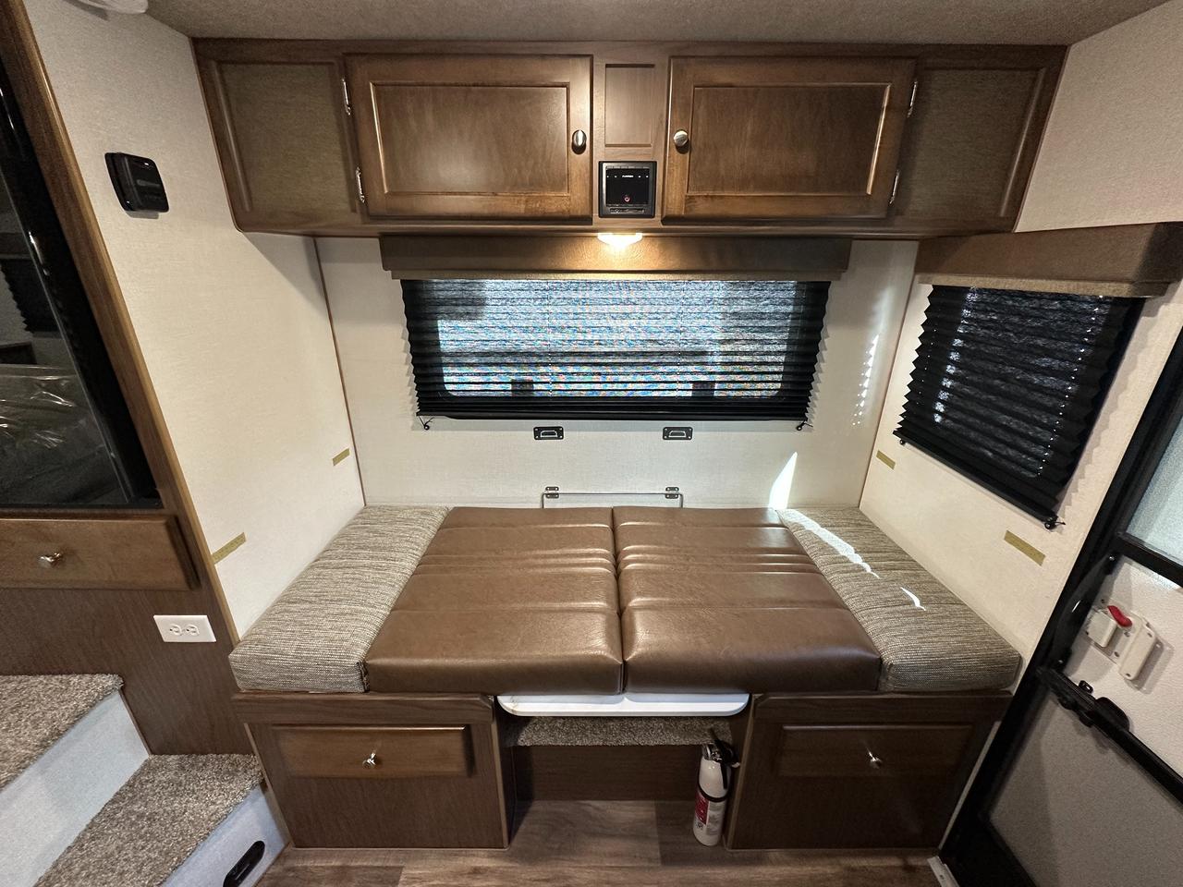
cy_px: 444
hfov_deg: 102.1
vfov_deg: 85.7
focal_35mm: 14
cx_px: 592
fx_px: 478
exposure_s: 1/83
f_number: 2.2
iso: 320
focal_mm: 2.22
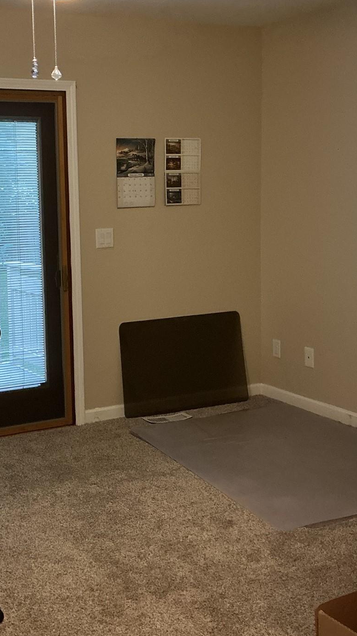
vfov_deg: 43.7
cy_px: 287
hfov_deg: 25.1
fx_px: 791
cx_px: 87
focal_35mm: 47
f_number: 1.8
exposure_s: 1/60
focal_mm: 3
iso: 125
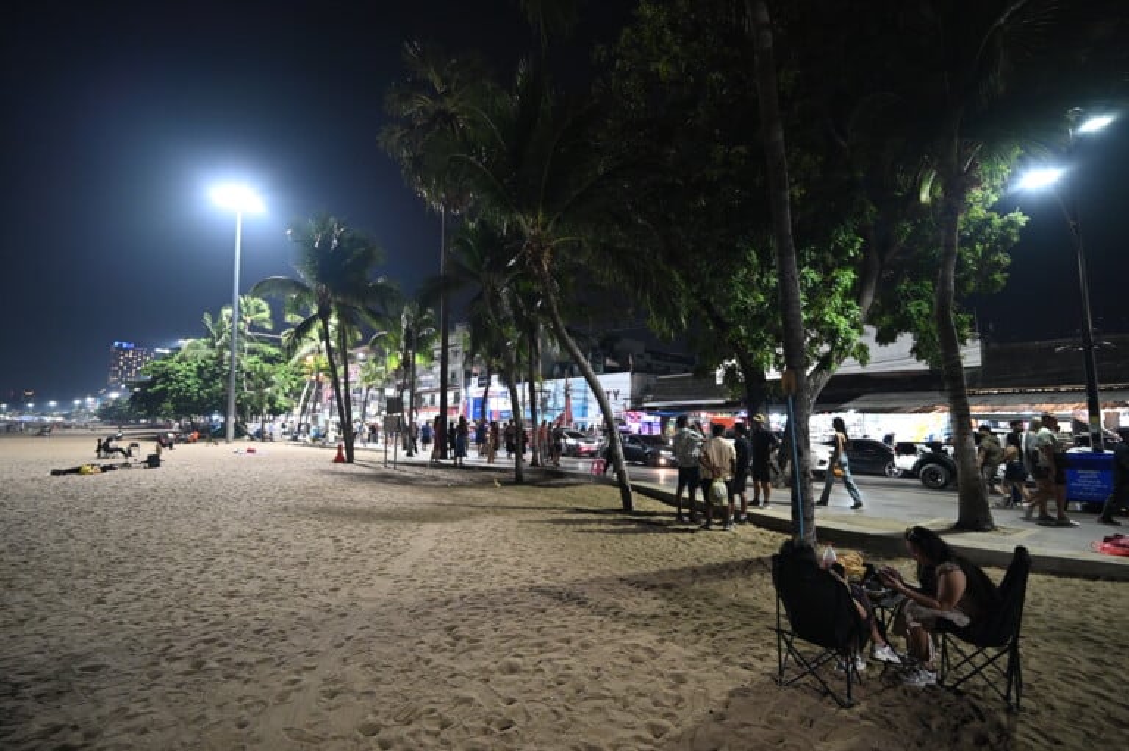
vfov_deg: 73.7
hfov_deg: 96.8
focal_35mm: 16
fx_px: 501
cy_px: 376
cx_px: 564
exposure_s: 1/60
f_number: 2.8
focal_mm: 16
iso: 3200
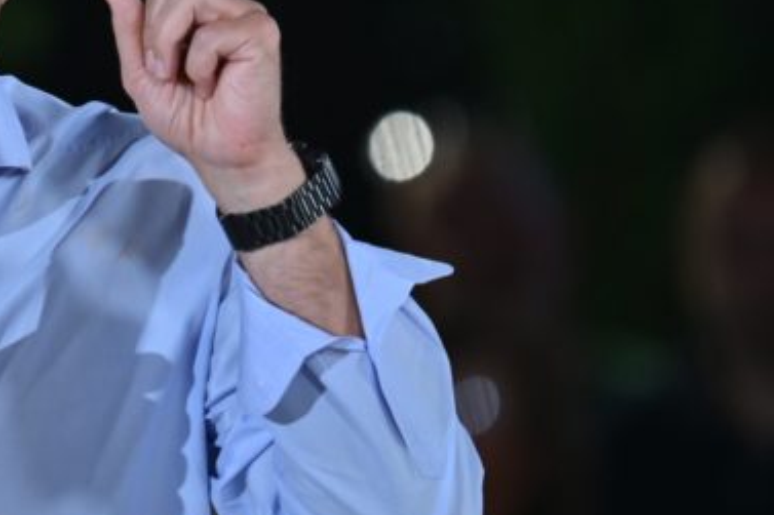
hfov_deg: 1.7
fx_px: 26260
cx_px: 21
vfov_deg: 1.1
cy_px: 53
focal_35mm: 1222
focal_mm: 600
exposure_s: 1/250
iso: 2500
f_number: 6.3
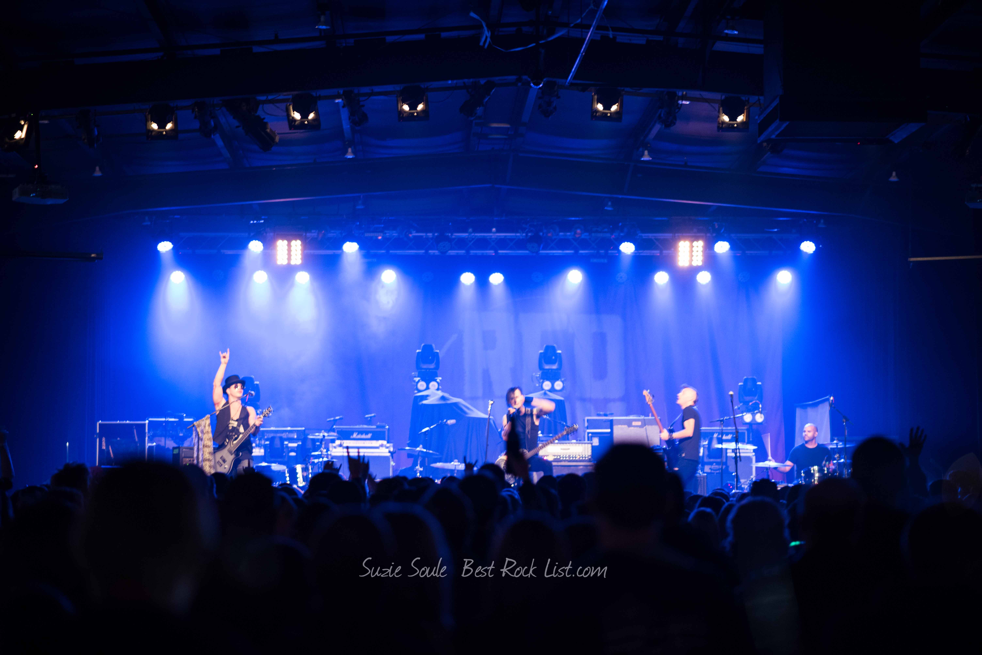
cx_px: 491
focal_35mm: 85
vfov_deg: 16.1
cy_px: 328
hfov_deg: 23.9
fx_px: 2319
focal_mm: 85
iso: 1600
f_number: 1.8
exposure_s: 1/20
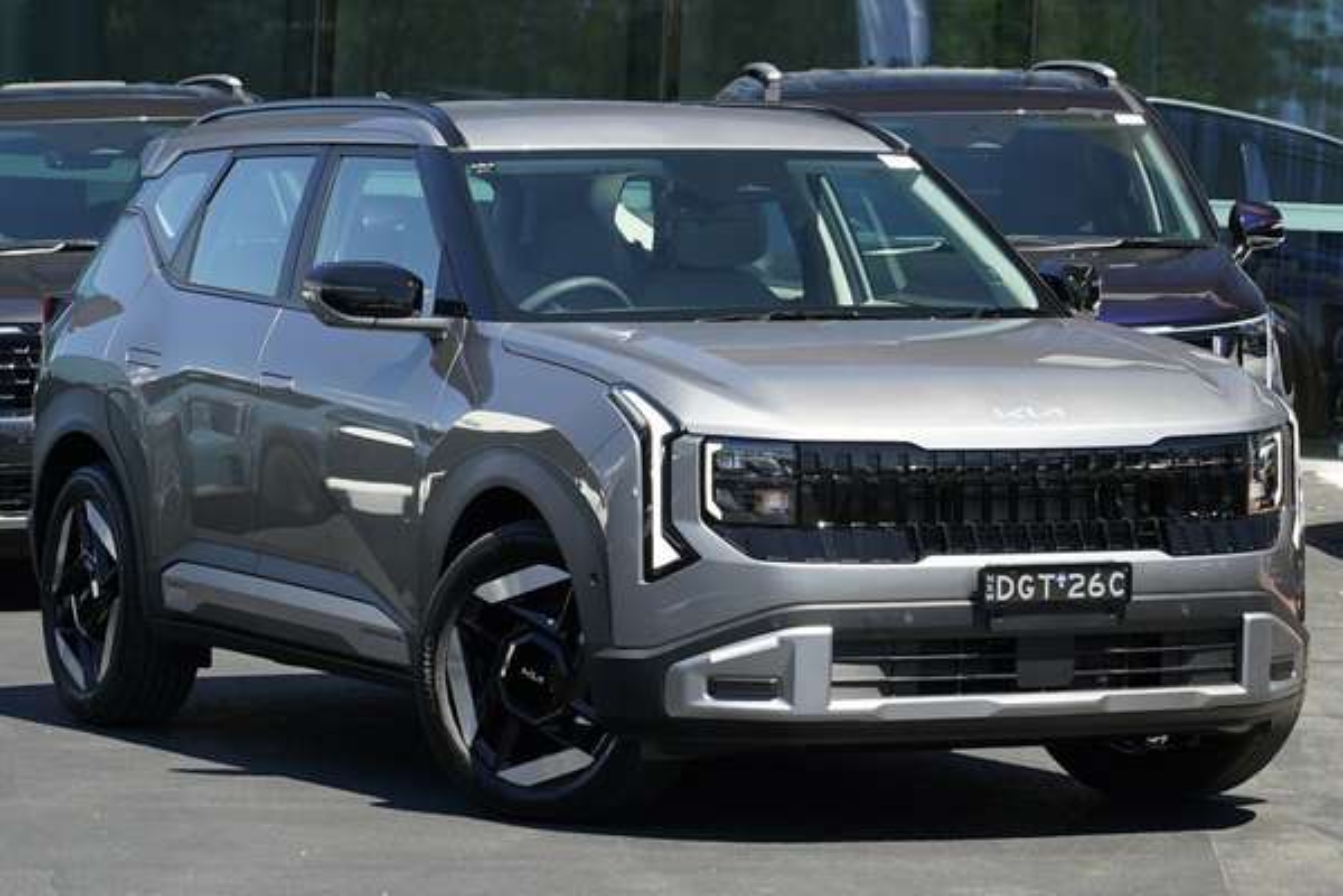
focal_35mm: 105
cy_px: 448
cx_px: 672
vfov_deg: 13.0
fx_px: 3917
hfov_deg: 19.5
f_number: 7.1
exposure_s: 1/500
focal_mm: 105
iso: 1000
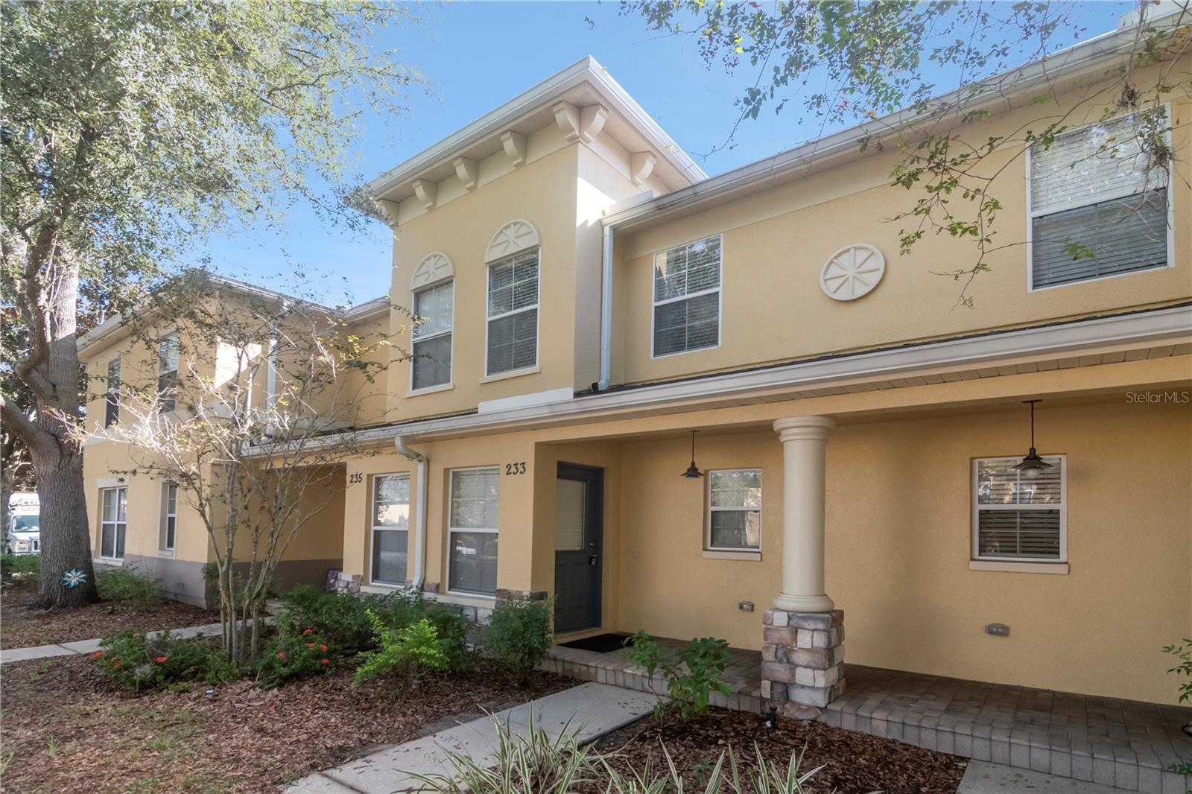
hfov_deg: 95.0
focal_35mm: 16
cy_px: 397
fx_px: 546
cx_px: 596
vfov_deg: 72.0
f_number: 7.1
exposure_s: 1/500
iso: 800
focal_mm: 11
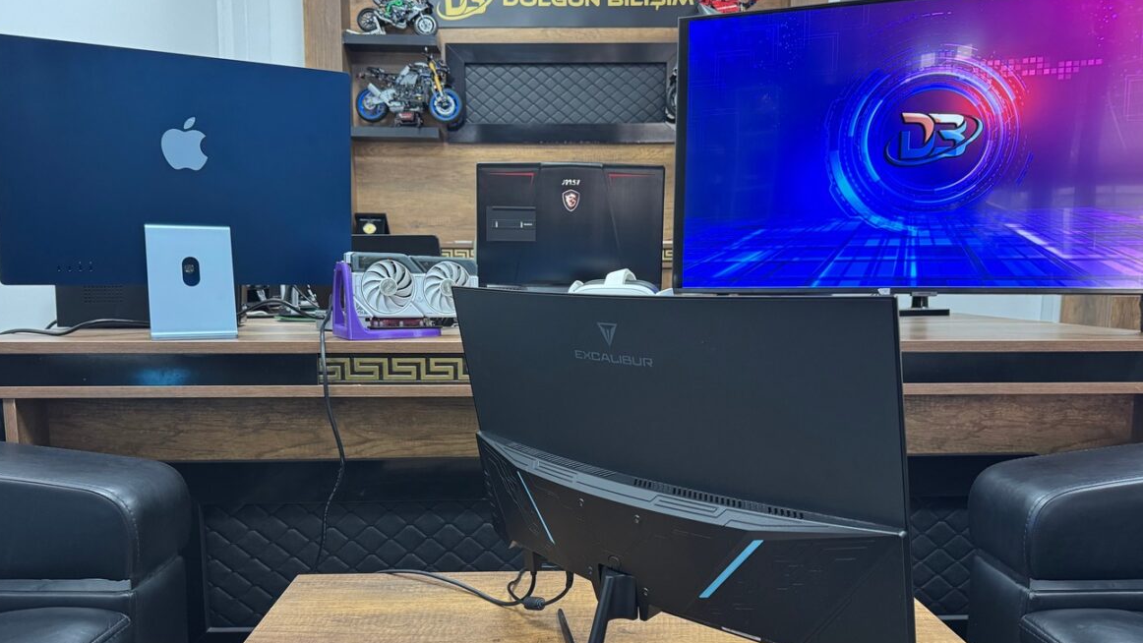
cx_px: 561
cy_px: 369
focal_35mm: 27
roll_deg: +0.2
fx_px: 818
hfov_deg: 69.8
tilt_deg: -6.0
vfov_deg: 42.8
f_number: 1.78
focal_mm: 6.76
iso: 400
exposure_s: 1/50
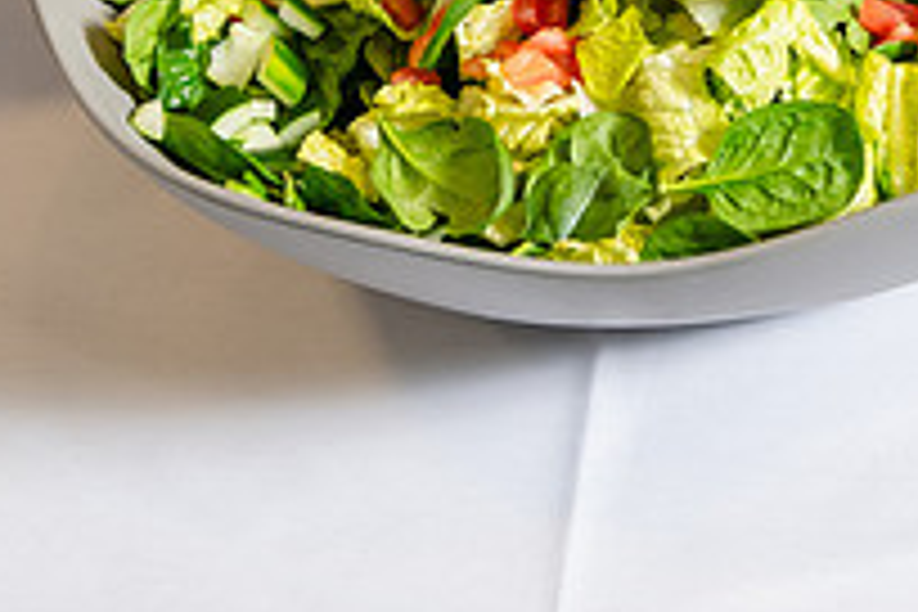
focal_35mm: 114
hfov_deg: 17.8
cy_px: -88
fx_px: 2907
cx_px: 702
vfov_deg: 11.8
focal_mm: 40
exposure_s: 1/125
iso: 640
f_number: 4
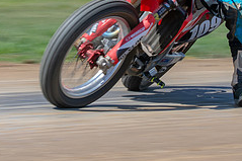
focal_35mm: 339
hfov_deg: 6.1
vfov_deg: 4.0
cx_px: 115
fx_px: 2277
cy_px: -27
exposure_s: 1/160
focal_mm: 70
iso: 200
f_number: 8
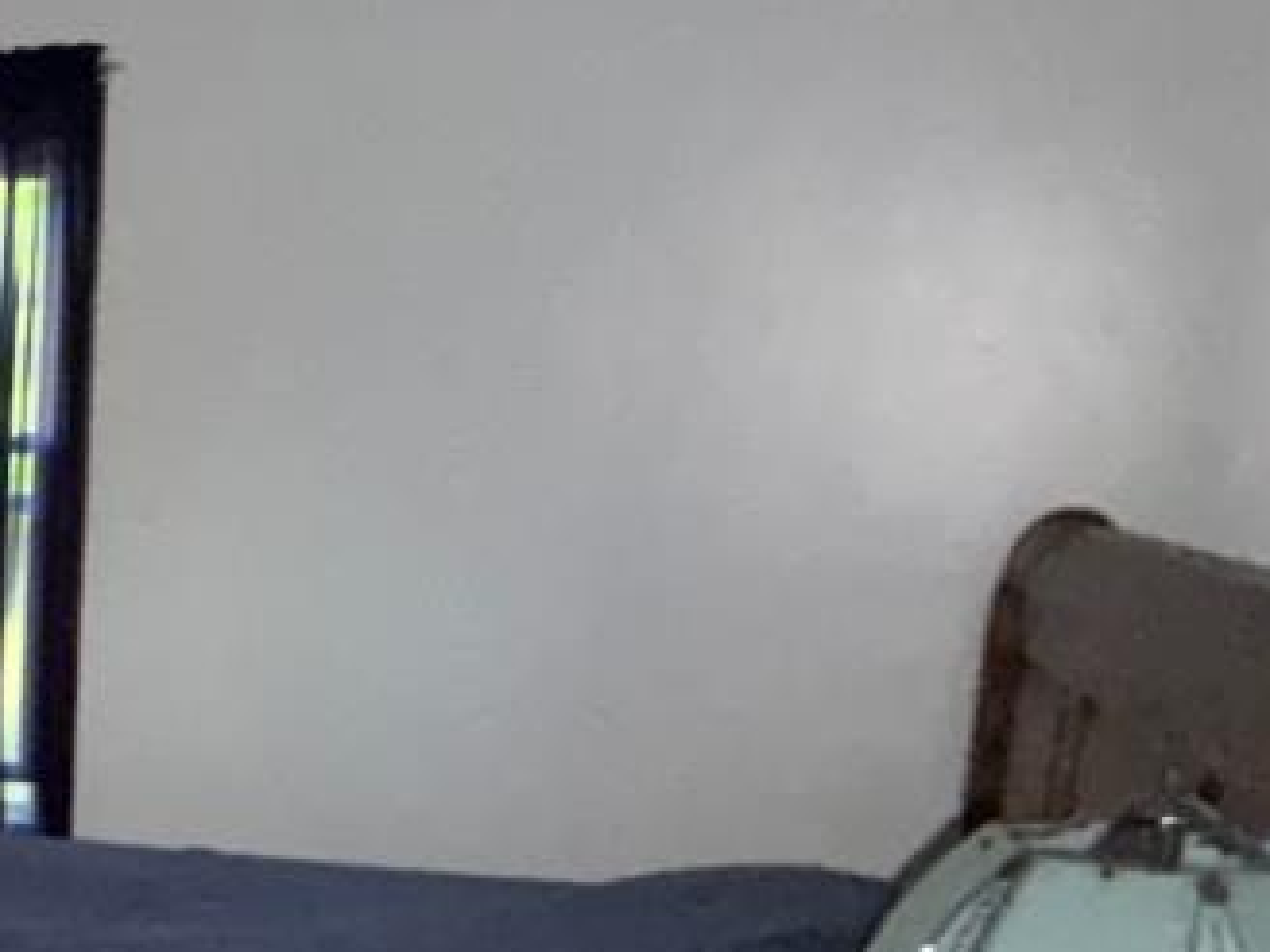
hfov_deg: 22.1
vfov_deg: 22.9
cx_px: -860
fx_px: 2348
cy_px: 617
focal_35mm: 64
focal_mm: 2.22
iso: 1250
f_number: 2.2
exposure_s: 1/23
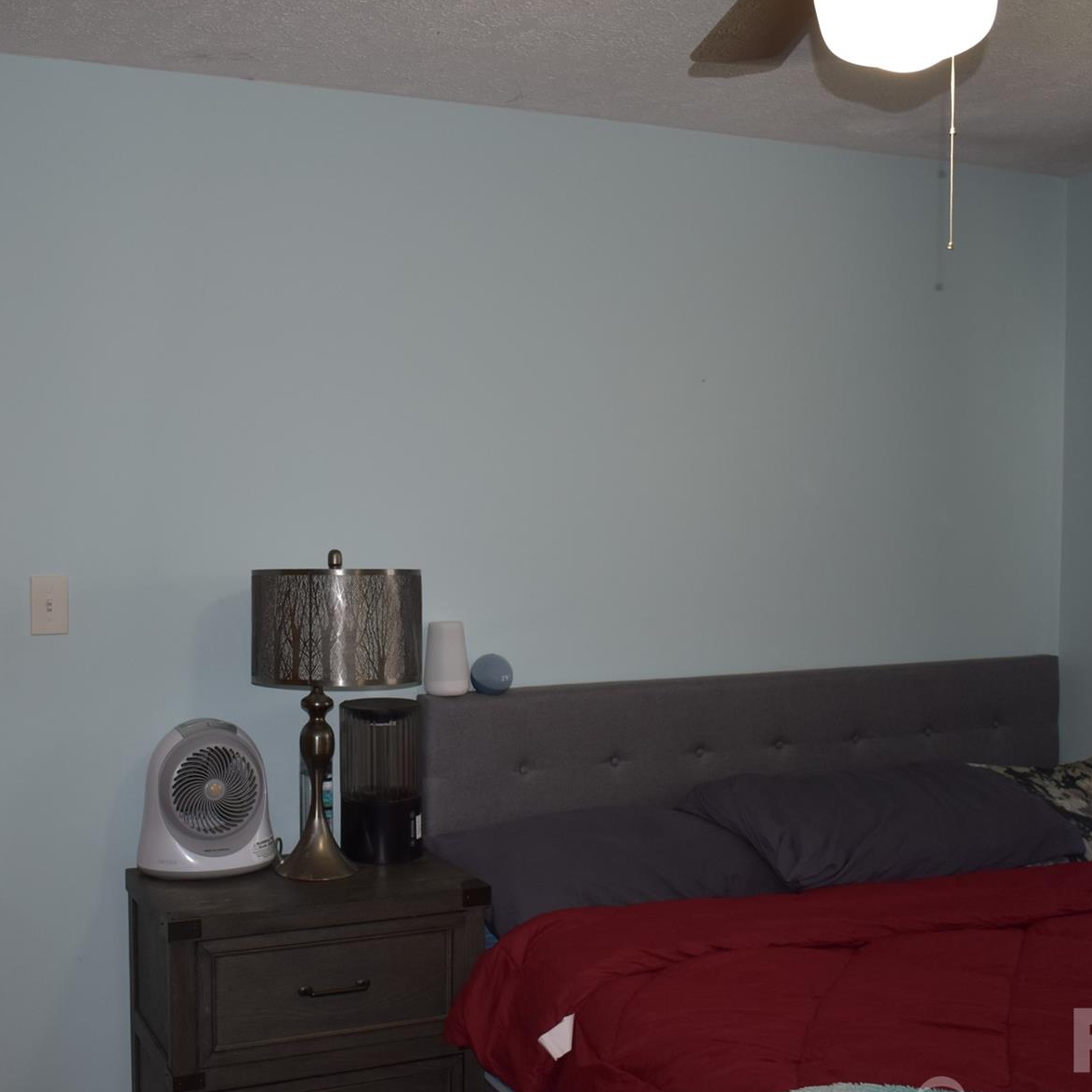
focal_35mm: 40
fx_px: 1428
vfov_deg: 41.9
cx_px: 418
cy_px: 556
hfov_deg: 41.6
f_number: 3.5
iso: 400
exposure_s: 1/60
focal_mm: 18
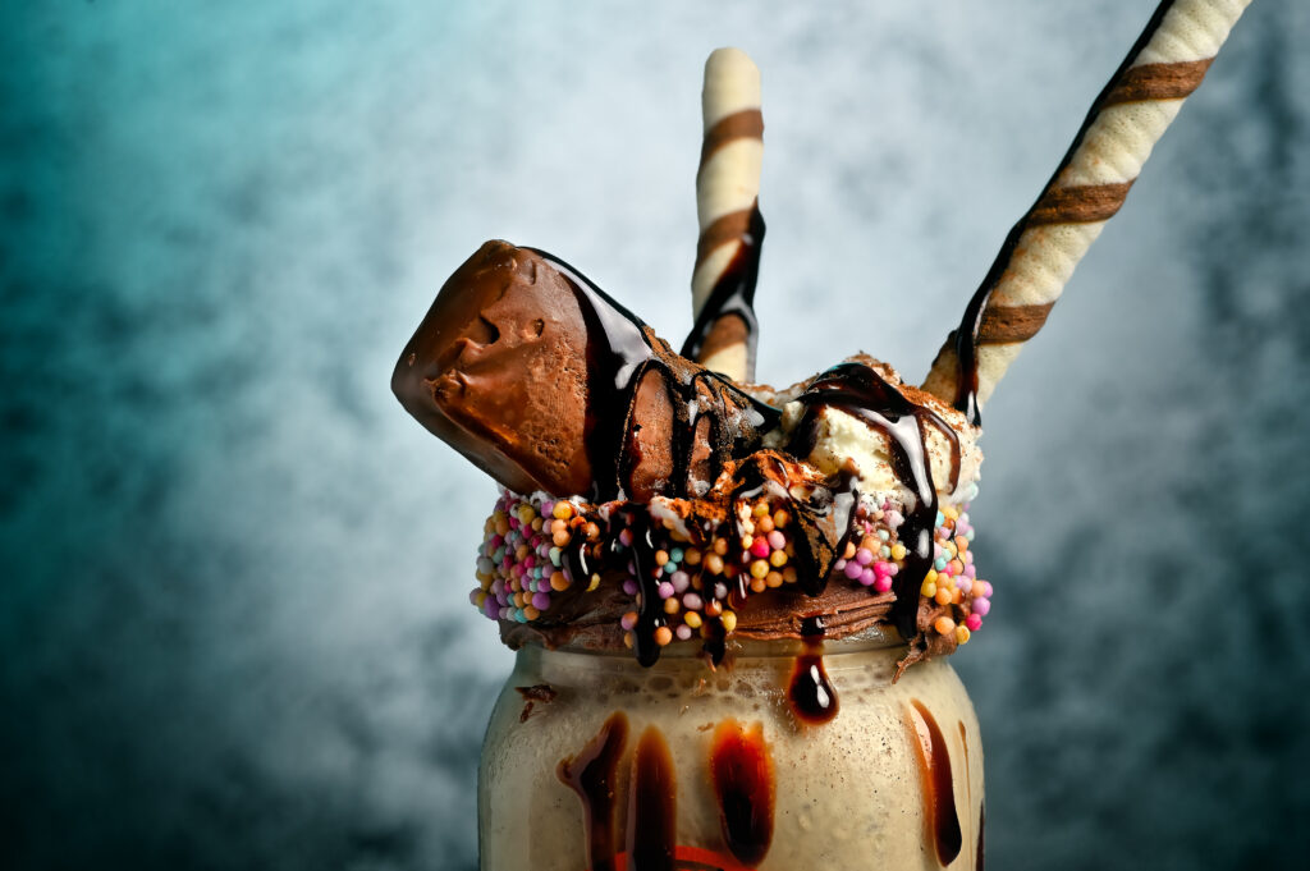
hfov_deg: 23.9
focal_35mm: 85
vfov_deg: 16.0
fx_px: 3090
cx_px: 655
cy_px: 436
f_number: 9
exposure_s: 1/200
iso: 200
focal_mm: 85
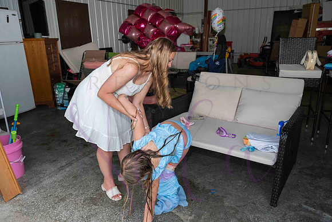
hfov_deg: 67.4
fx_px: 249
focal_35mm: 27
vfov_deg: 48.0
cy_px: 106
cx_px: 166
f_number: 4
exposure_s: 1/1000
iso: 400
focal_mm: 24
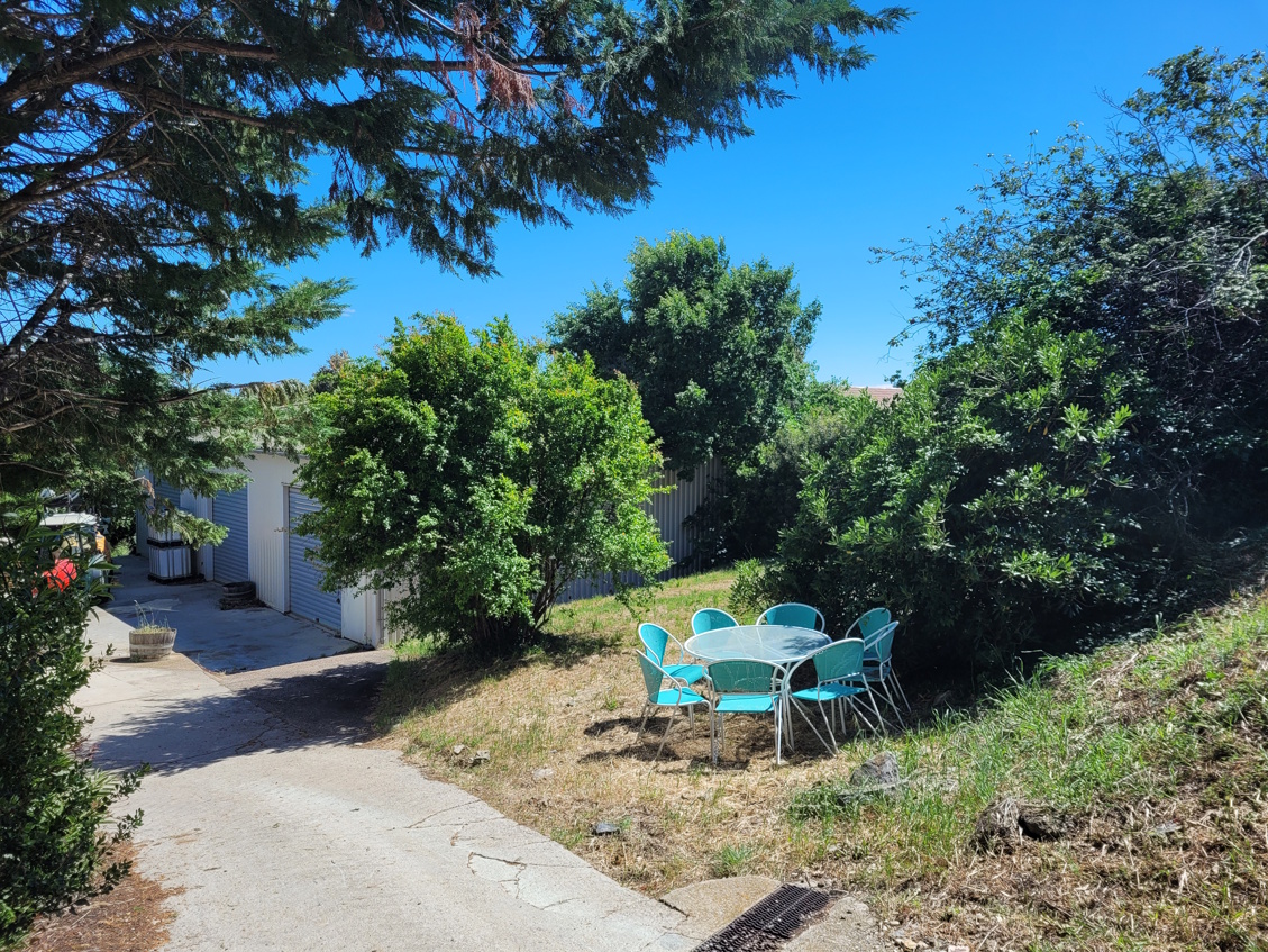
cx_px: 634
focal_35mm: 26
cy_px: 476
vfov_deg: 53.1
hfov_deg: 67.3
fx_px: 952
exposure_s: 1/2417
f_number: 1.8
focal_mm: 5.4
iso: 40
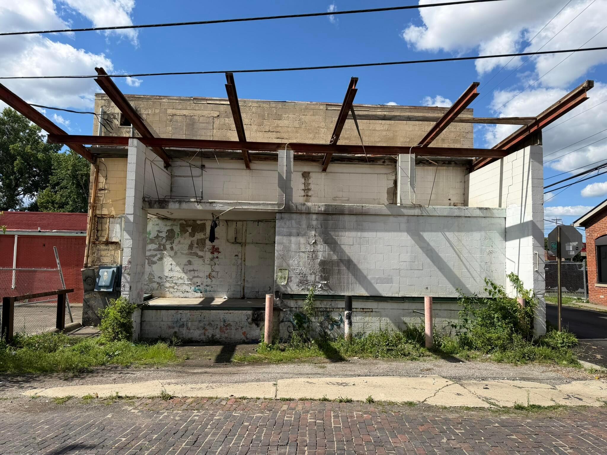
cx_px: 304
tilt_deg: +4.3
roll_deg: -0.6
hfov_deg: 71.6
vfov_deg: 56.8
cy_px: 228
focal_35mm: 24
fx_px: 421
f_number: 1.78
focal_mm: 6.76
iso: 80
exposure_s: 1/4975
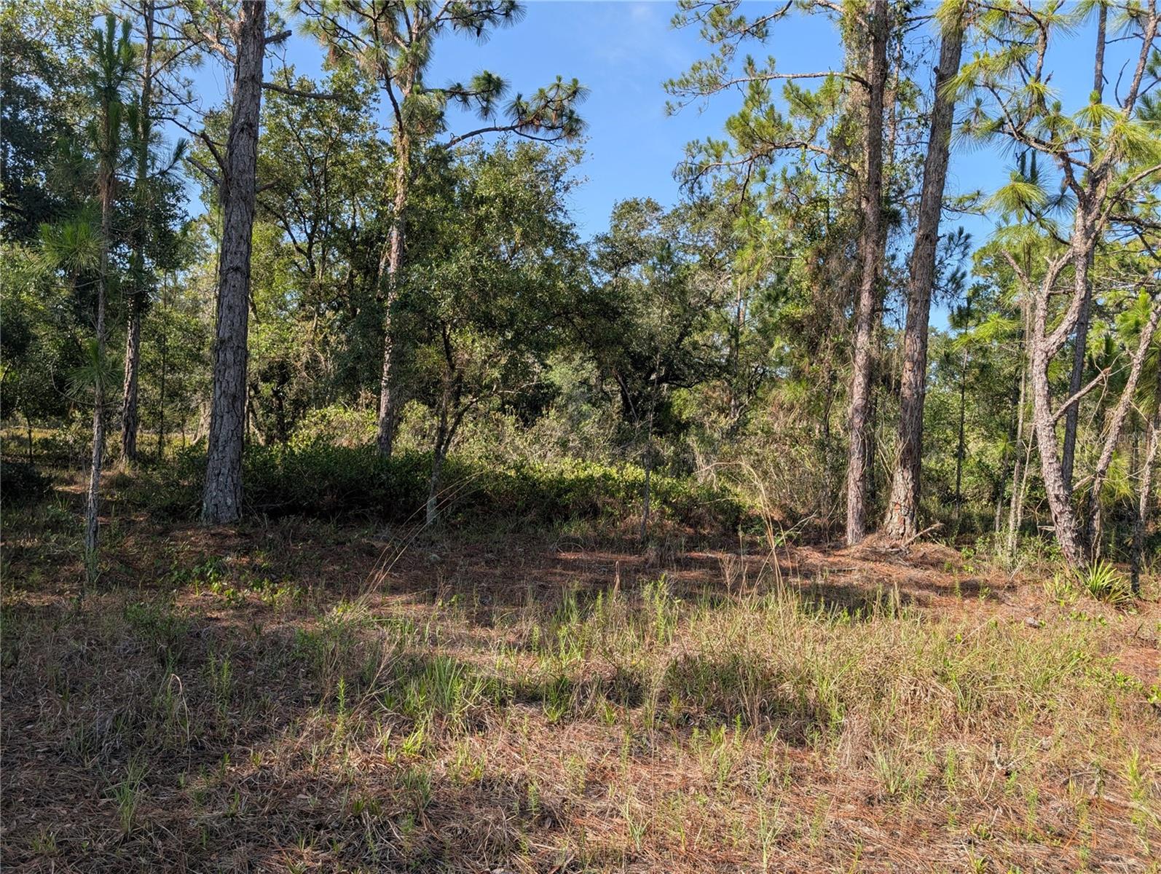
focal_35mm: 24
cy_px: 437
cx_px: 580
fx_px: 806
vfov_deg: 56.9
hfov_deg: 71.5
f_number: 1.68
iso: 22
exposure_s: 1/484
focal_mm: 6.9
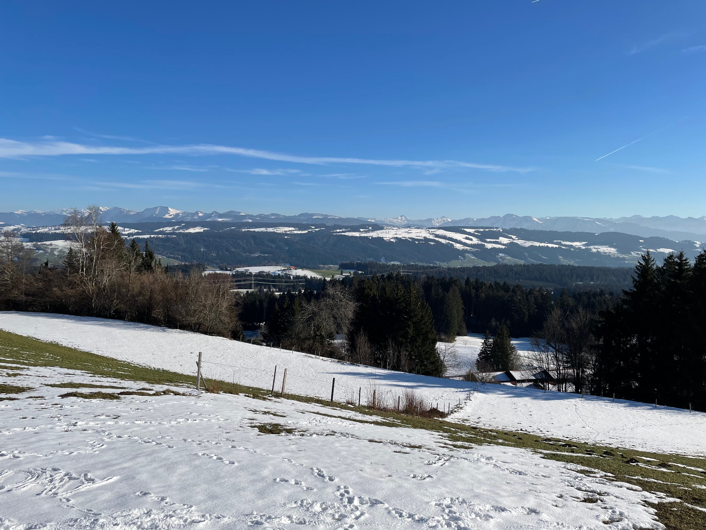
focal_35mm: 26
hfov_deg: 67.3
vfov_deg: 53.1
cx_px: 353
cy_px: 265
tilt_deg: -3.5
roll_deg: -0.5
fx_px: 530
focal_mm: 4.2
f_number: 1.6
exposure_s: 1/5814
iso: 32
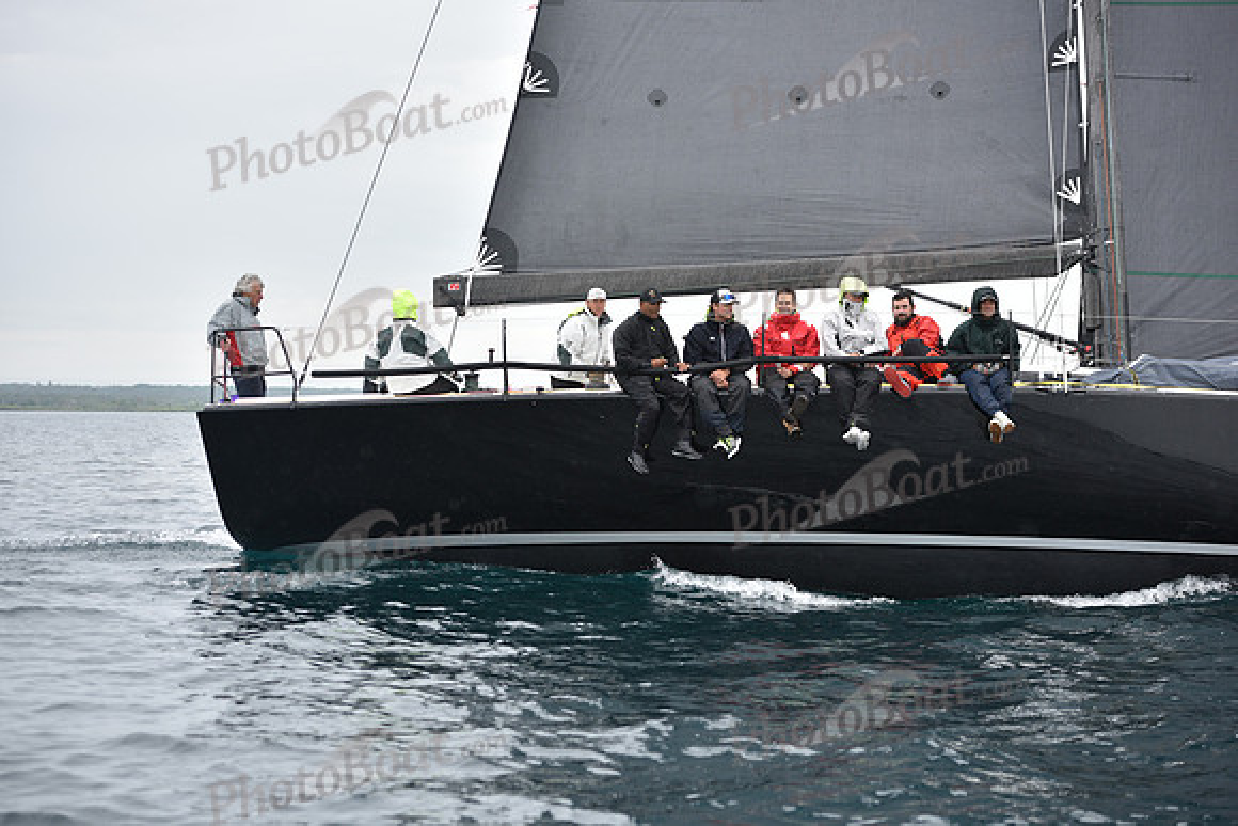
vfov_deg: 19.5
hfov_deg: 28.8
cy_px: 413
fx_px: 2408
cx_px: 619
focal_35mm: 70
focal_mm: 70
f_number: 3.2
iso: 250
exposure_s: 1/800
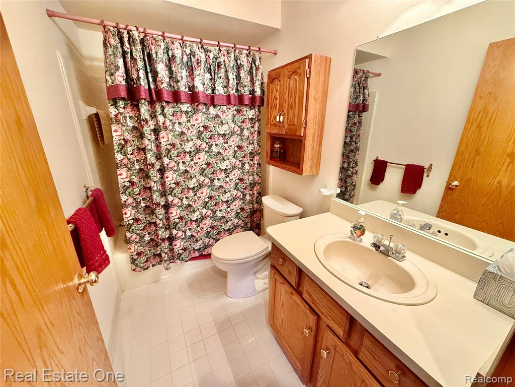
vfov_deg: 85.7
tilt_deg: -18.6
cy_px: 194
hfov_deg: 102.1
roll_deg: -0.9
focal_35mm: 14
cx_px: 258
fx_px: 208
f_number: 2.2
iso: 500
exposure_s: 1/60
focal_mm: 2.22
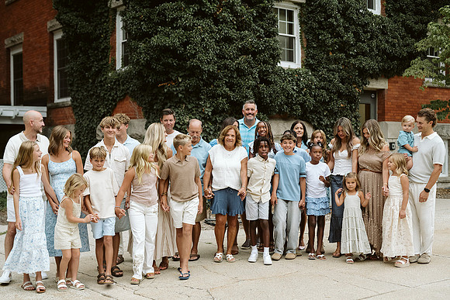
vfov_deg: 26.3
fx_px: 643
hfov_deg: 38.6
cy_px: 154
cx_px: 231
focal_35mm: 51
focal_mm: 50
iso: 1000
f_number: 2.8
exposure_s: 1/640
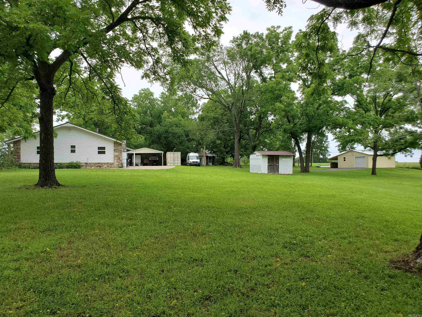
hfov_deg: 67.3
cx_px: 211
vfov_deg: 53.1
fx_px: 317
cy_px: 158
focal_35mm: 26
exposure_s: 1/720
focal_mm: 4.3
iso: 50
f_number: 2.4
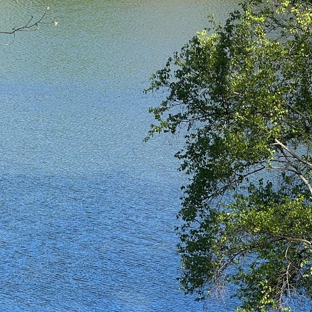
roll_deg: +1.0
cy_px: 89
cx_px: 20
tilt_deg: -8.7
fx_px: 1958
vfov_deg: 9.1
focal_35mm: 192
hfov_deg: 9.1
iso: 32
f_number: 2.8
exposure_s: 1/263
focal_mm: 9
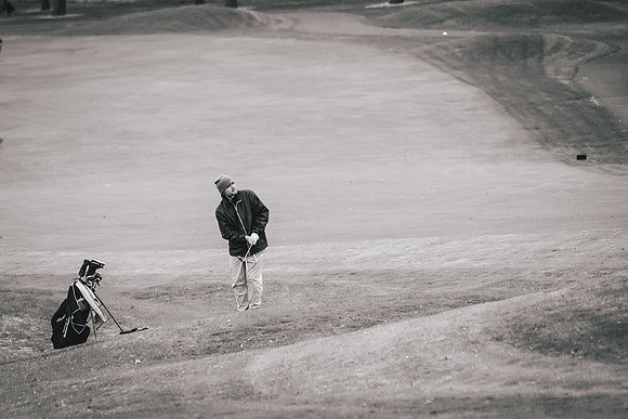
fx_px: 5037
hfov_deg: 7.1
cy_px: 243
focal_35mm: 289
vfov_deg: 4.8
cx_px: 248
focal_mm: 150
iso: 640
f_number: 2.8
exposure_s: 1/3200
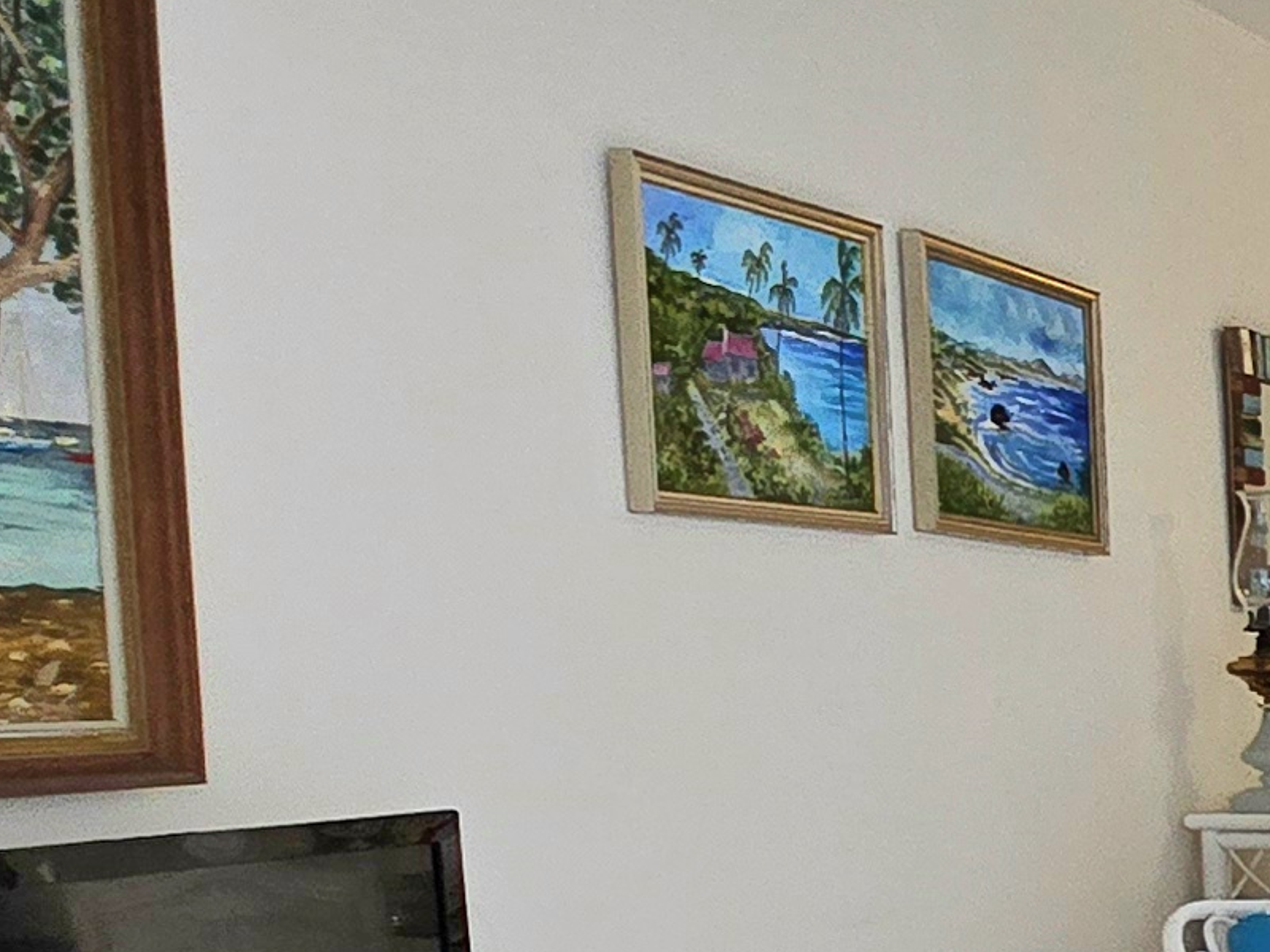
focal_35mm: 65
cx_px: 2388
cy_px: 1017
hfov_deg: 19.9
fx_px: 2385
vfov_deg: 21.5
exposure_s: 1/50.3
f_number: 2.2
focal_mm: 2.2
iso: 64
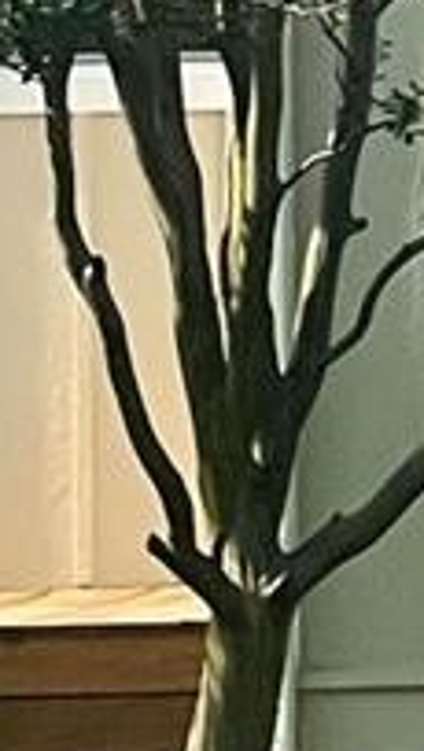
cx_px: 1139
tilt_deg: +6.2
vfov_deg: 4.1
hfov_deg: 2.3
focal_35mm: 525
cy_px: -788
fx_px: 10476
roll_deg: +1.2
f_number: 2.2
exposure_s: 1/889
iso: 20
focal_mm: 7.5
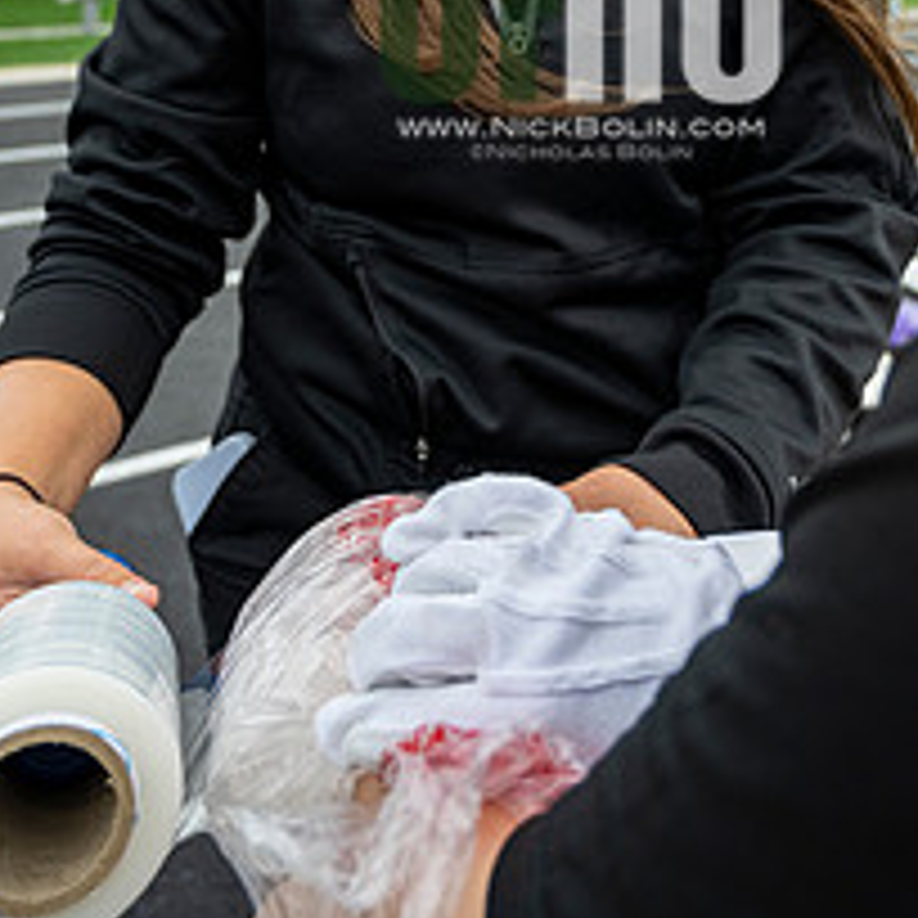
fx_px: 1350
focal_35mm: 45
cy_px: 32
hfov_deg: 37.3
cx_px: 580
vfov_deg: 34.6
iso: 250
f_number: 4
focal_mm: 24
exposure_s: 1/800
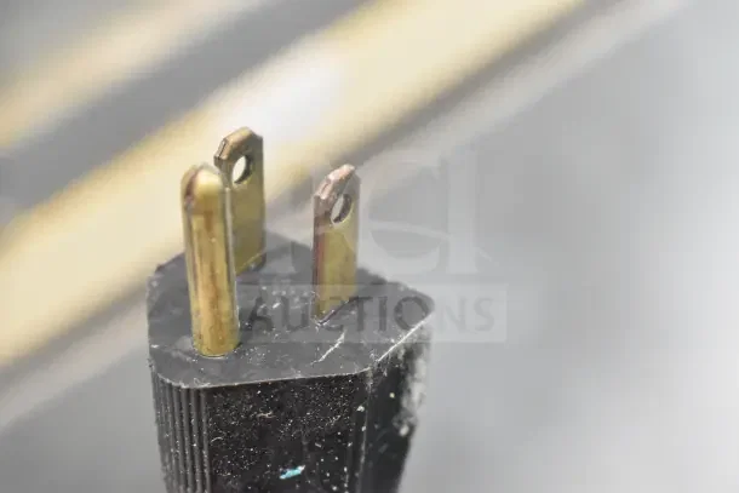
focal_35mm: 82
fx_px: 1694
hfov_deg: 24.6
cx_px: 370
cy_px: 246
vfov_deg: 16.6
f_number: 5.6
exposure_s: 1/100
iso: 9000
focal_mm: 55
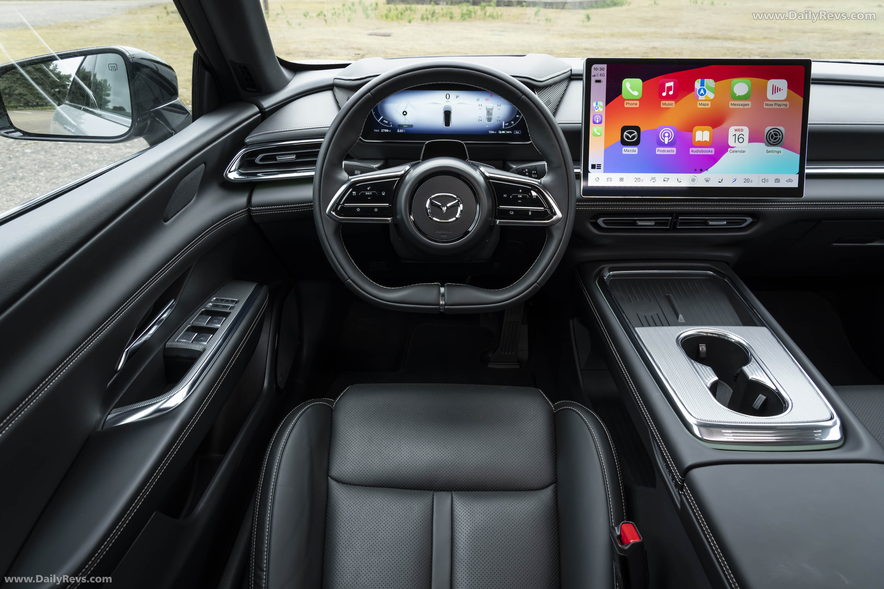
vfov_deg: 51.3
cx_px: 442
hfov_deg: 71.5
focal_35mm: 25
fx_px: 614
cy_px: 294
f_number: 9
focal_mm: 25
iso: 50
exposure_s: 1/20
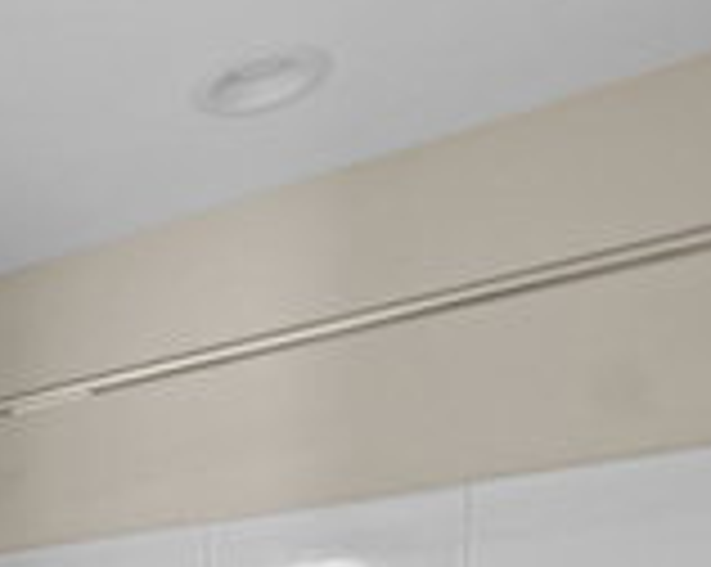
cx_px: -407
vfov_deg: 21.1
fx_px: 1261
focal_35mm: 60
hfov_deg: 23.7
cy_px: 868
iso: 100
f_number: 9
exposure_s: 1/3
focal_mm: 14
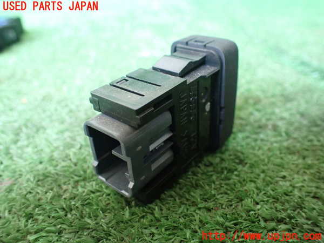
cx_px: 162
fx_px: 281
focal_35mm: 30
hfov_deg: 60.0
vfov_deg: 46.8
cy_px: 122
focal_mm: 5.4
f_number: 2.3
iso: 800
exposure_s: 1/60
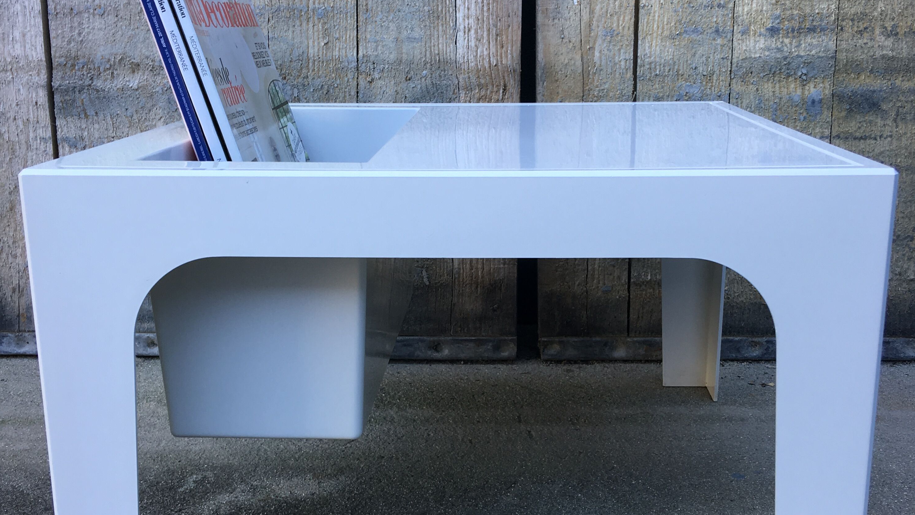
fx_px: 1043
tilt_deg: -14.9
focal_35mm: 43
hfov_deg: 47.4
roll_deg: -0.3
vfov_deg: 27.6
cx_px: 460
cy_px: 317
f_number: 2.2
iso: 32
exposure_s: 1/100
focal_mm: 4.15
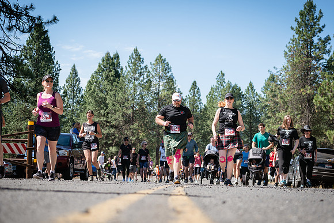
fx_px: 687
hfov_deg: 27.3
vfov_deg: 18.4
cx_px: 167
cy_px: 112
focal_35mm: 74
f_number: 4
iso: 100
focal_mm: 74
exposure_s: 1/500
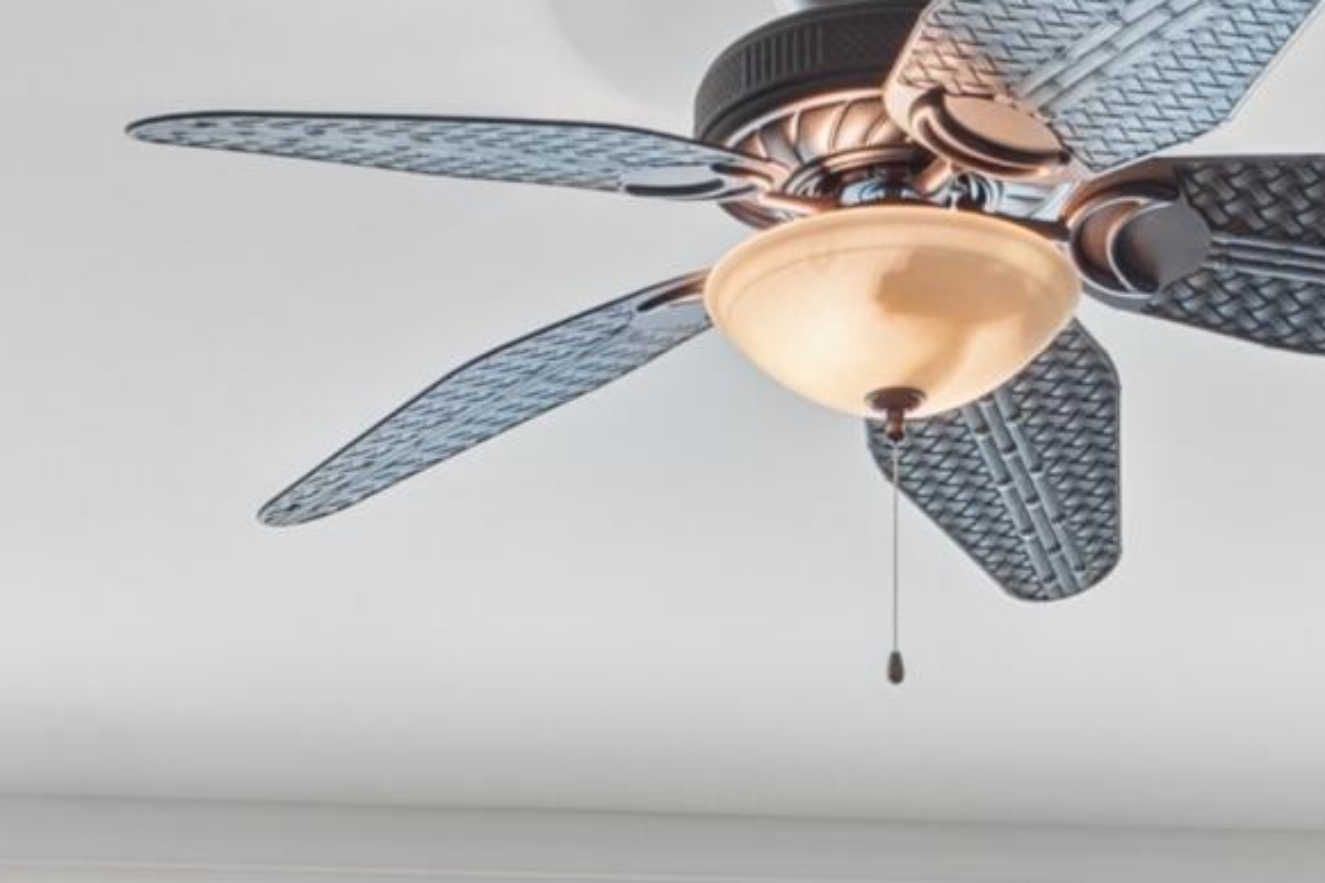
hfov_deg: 21.9
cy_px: 1869
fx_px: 3422
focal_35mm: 93
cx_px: 712
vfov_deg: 12.6
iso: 200
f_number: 9
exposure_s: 1/20
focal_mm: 12
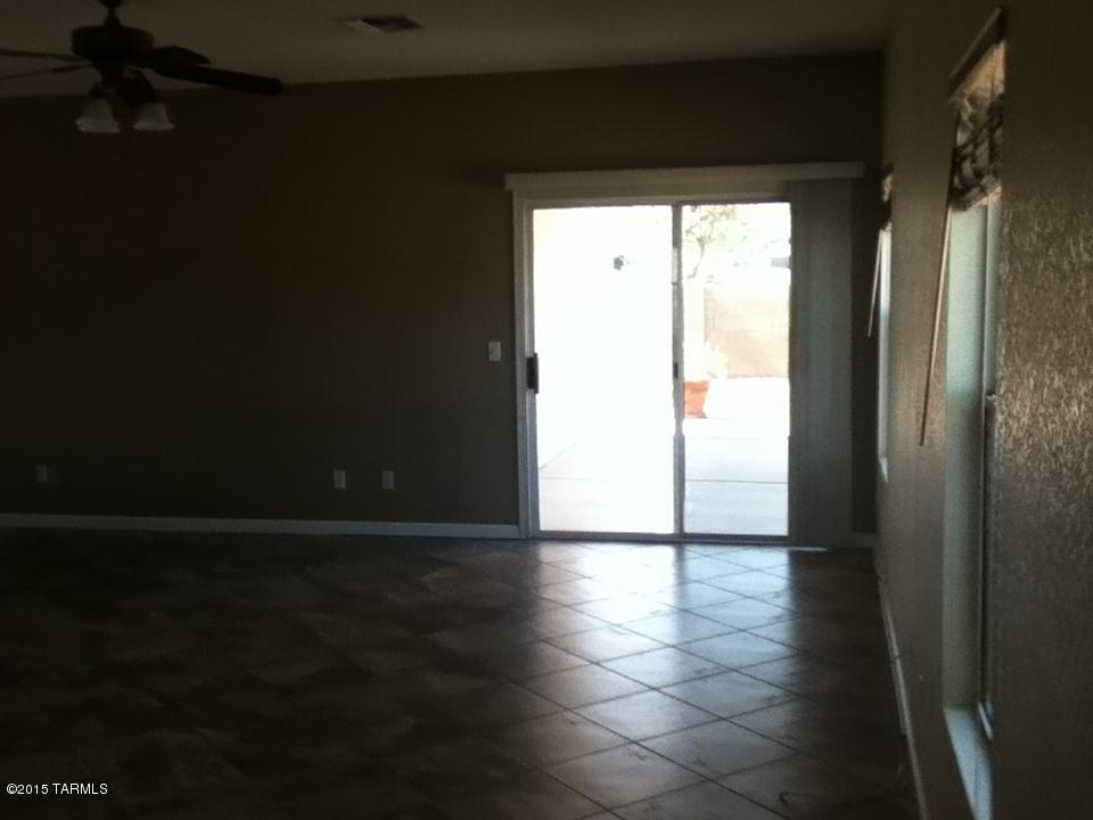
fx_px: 1010
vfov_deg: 44.2
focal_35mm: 32
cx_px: 546
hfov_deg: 56.8
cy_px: 410
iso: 100
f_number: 2.4
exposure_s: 1/60
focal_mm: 3.85
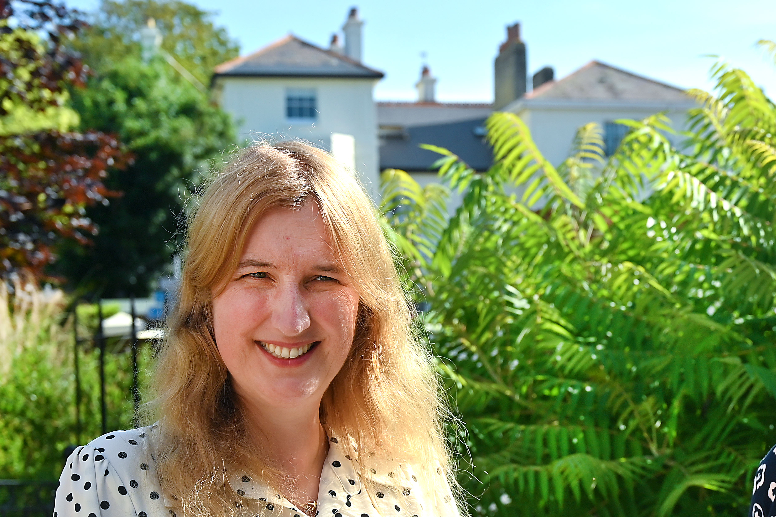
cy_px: 409
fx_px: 1443
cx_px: 593
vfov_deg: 20.1
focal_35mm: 67
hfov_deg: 29.6
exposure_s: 1/1250
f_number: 5.6
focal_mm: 41
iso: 320
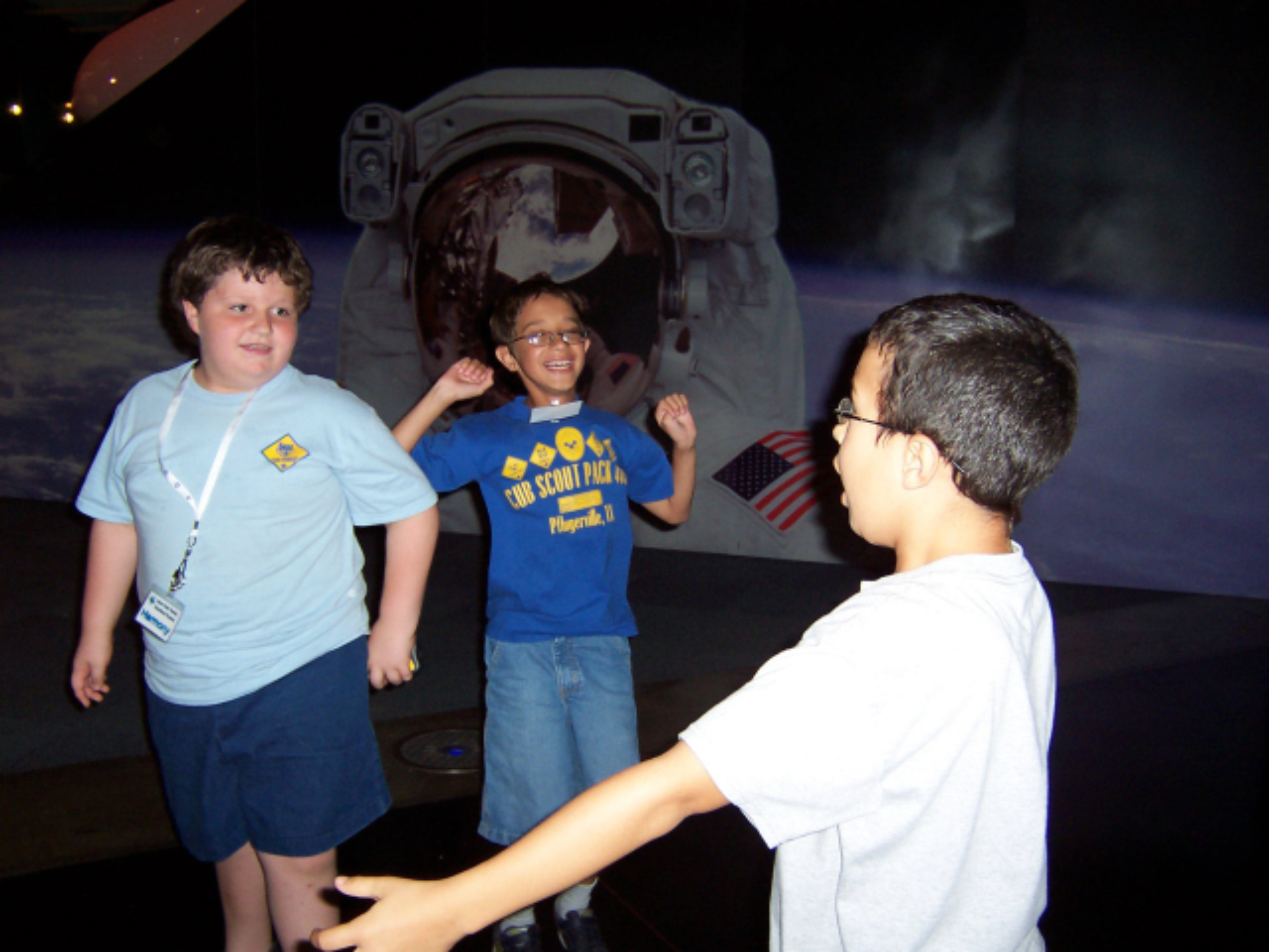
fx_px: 1320
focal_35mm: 36
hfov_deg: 51.4
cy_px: 476
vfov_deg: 39.7
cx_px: 634
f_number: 2.8
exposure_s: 1/60
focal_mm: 5.6
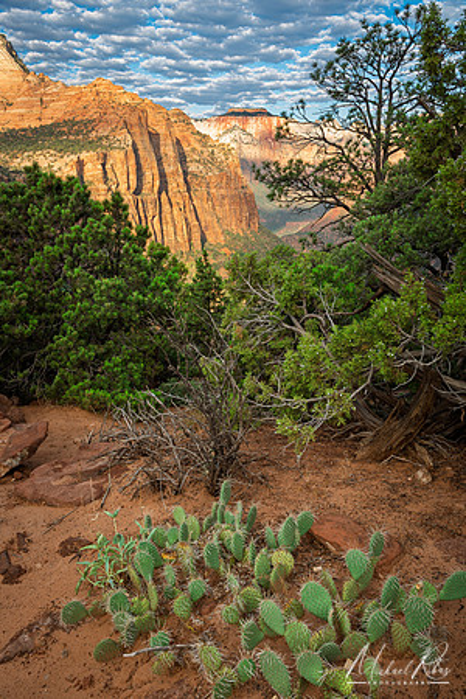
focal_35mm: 32
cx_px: 233
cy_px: 350
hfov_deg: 41.1
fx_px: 621
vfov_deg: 58.7
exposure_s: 1/25
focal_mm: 32
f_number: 13
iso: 64
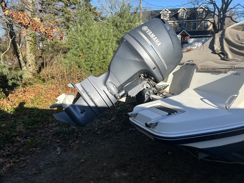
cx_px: 122
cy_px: 92
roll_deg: +1.9
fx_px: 183
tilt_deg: -13.8
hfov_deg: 67.3
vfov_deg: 53.1
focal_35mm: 26
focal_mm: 5.7
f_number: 1.5
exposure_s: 1/2045
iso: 50
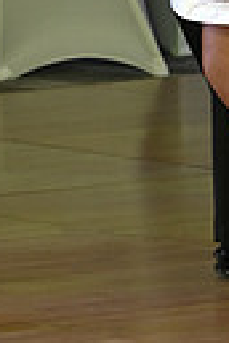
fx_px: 5133
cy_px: -242
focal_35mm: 538
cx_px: 268
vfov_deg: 3.8
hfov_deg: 2.6
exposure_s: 1/200
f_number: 5
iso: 2000
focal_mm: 120
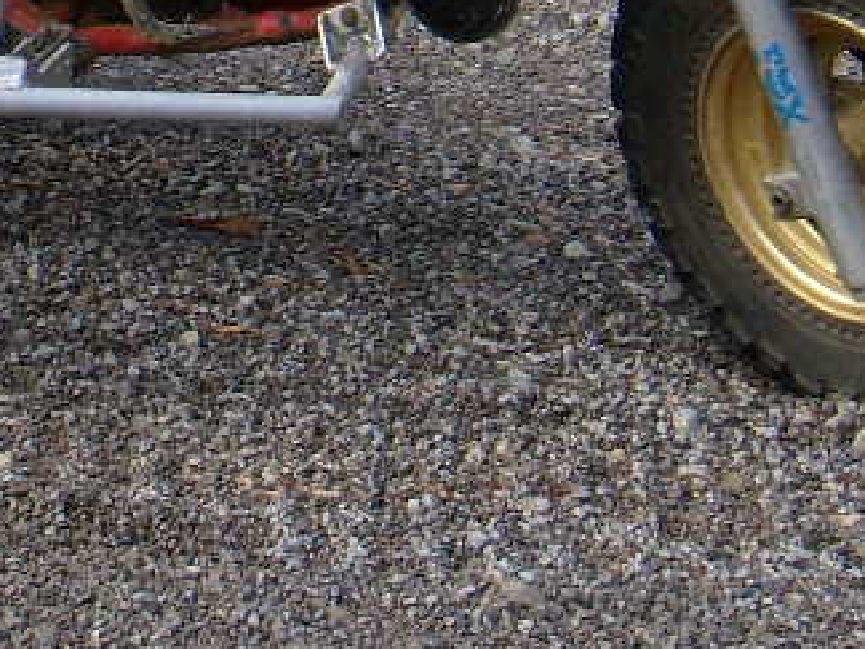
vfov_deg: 11.9
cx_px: 198
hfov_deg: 16.3
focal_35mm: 120
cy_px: -246
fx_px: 2999
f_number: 5.7
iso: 64
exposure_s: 1/175
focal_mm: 6.4
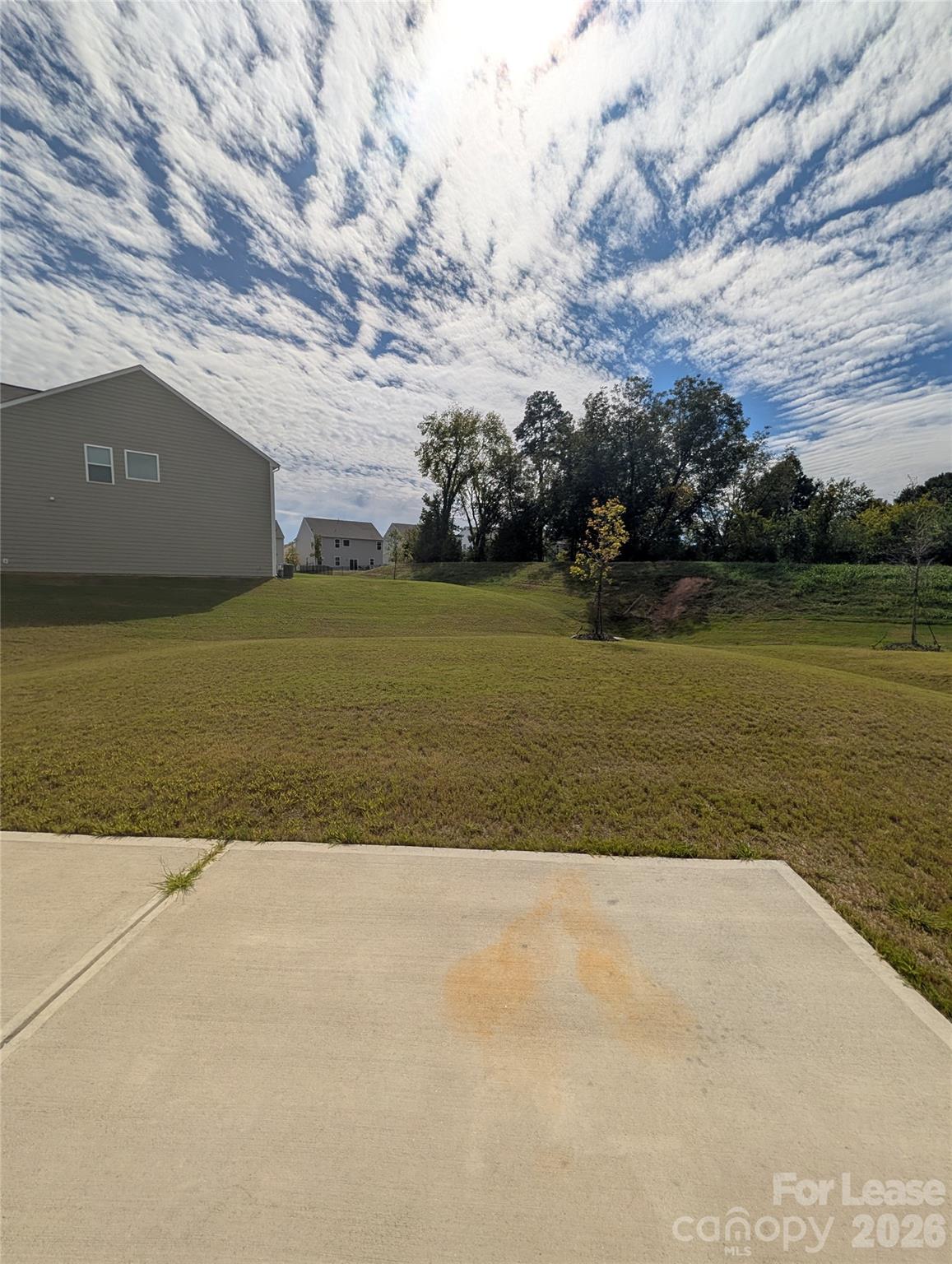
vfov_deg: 110.4
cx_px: 476
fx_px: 439
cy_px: 632
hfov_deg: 94.7
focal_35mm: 12
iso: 50
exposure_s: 1/11765
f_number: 1.7
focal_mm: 2.02
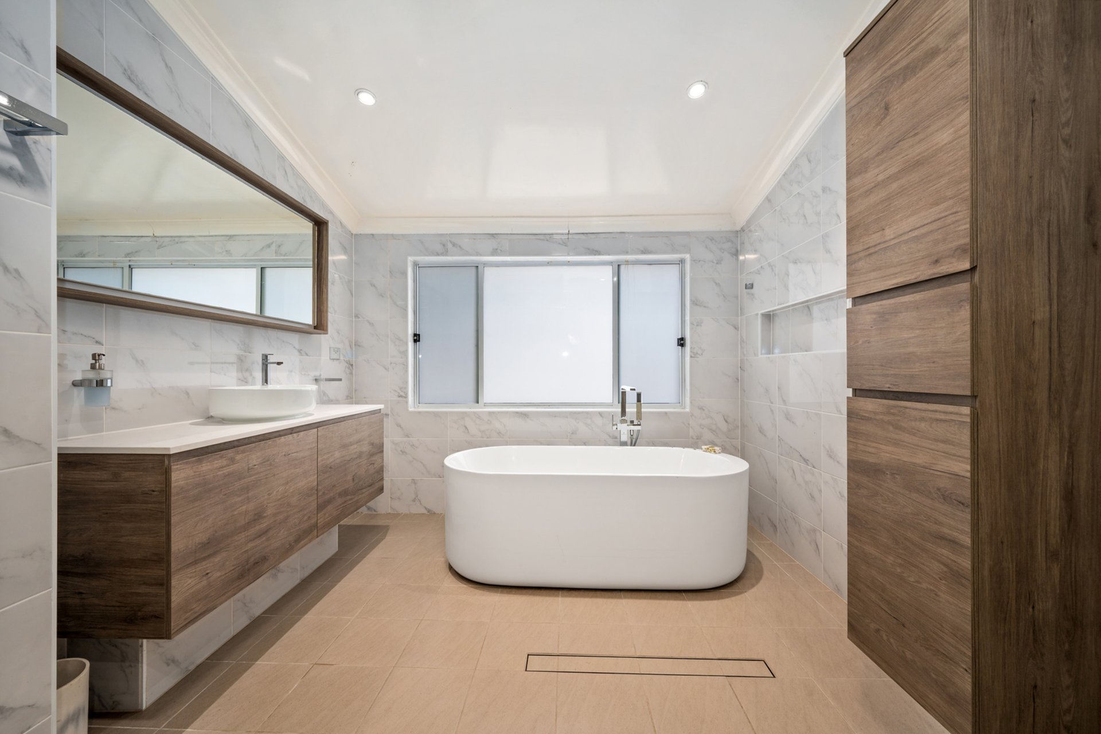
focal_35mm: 14
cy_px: 367
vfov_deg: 81.2
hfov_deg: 104.3
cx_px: 550
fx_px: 428
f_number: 11
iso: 100
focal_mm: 14
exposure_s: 1/1.67
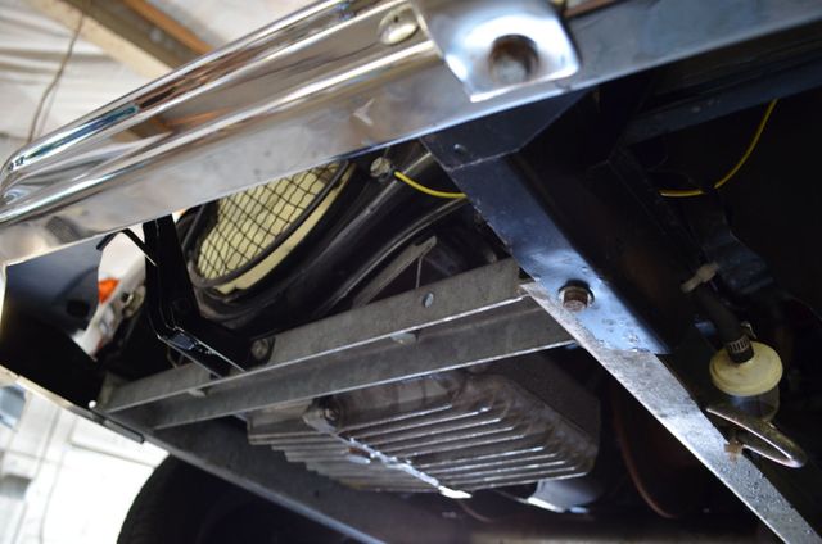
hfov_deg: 67.5
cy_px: 272
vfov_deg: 47.7
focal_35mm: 27
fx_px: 615
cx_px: 411
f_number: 3.5
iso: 800
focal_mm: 18
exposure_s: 1/30
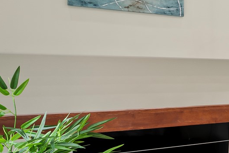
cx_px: 441
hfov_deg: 19.9
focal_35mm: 62
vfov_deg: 21.9
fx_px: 394
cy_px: 79
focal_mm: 15
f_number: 4.5
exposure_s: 1/3
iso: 125
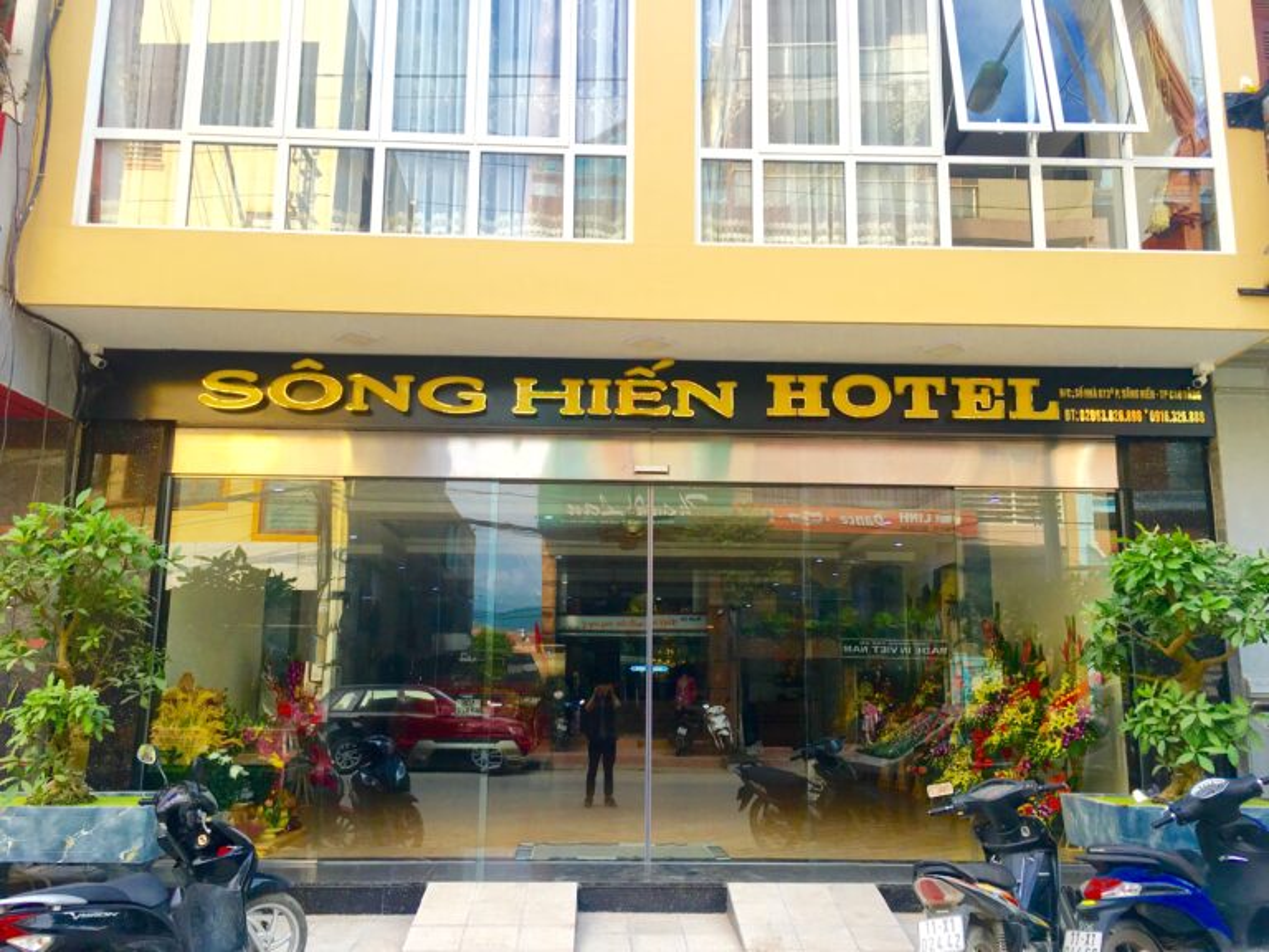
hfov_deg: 61.7
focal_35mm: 29
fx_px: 1063
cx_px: 634
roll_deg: -0.3
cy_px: 476
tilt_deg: +11.1
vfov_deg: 48.2
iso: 25
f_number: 2.2
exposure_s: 1/220
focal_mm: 4.15
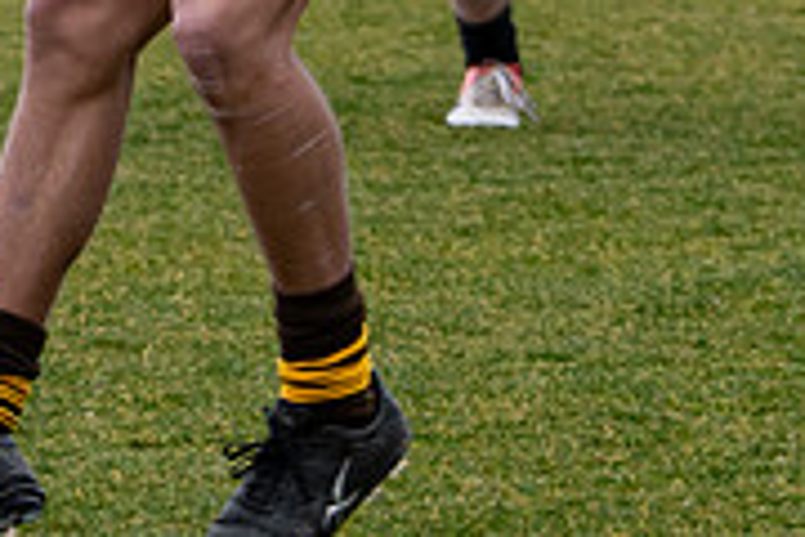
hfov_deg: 2.3
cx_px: 171
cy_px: -446
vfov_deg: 1.5
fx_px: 20235
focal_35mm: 905
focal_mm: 95
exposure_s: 1/1000
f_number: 3.5
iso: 320
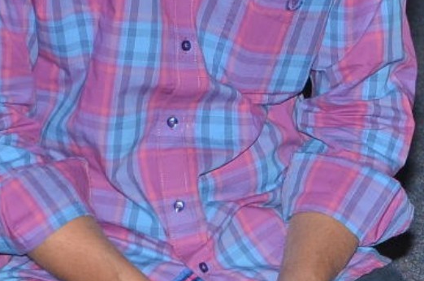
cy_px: -64
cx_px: 758
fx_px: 4738
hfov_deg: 5.1
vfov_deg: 3.4
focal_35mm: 403
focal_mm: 62
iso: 500
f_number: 6.3
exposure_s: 1/125
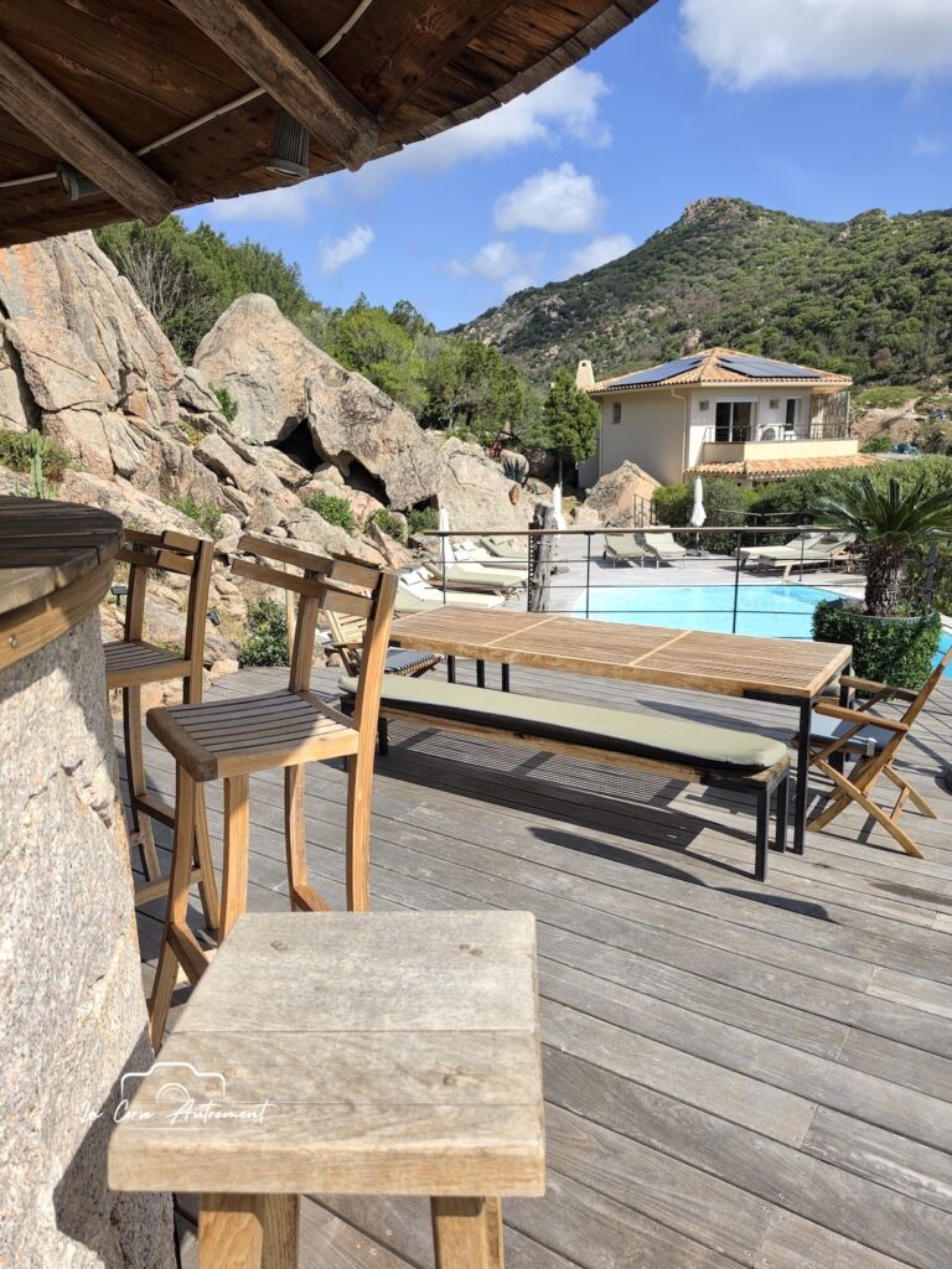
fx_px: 843
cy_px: 634
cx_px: 476
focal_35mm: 23
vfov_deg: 73.9
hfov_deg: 58.9
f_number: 1.4
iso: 64
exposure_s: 1/7329
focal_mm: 6.5
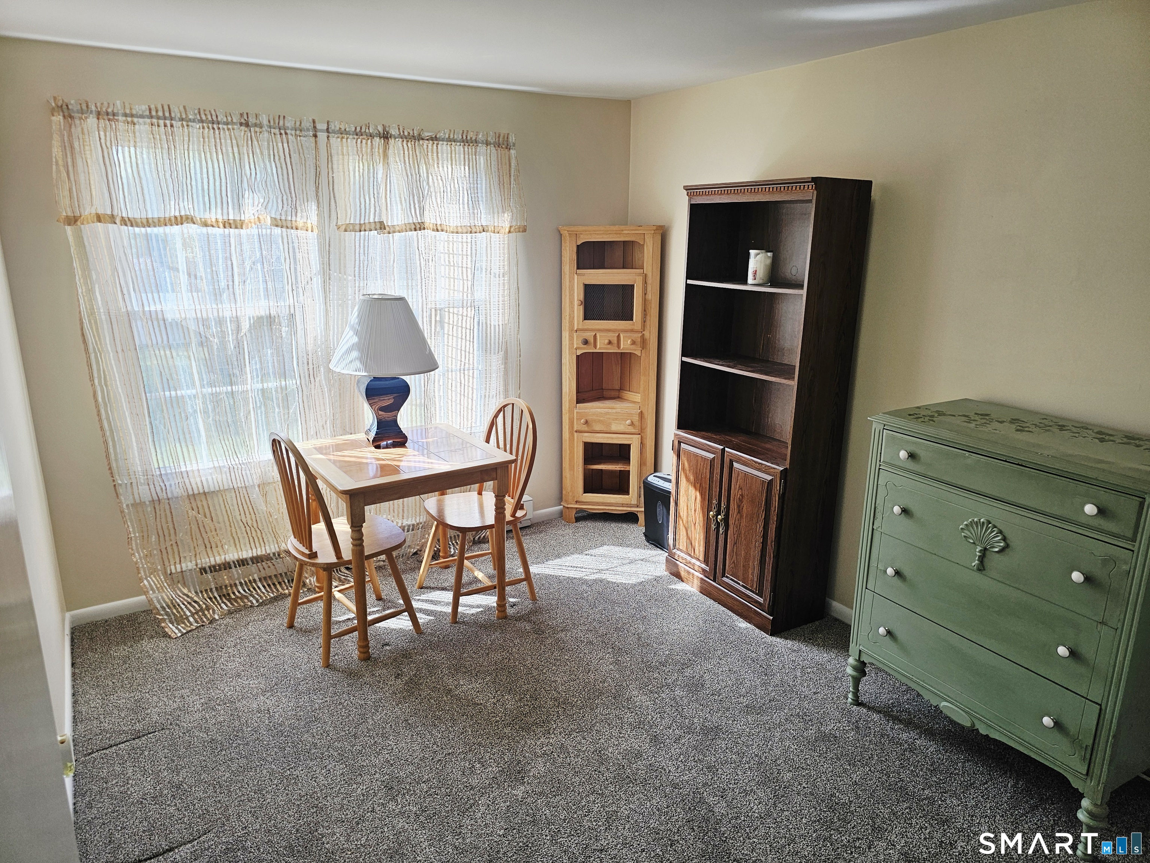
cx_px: 575
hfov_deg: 73.9
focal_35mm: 23
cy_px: 432
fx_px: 764
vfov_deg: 58.9
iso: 50
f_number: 1.7
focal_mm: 6.3
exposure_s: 1/208
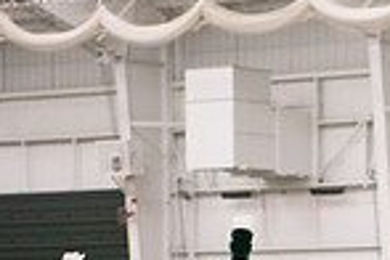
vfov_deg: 4.9
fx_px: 3001
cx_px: 547
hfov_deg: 7.3
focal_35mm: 277
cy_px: 405
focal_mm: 70
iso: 3200
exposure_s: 1/200
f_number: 3.2
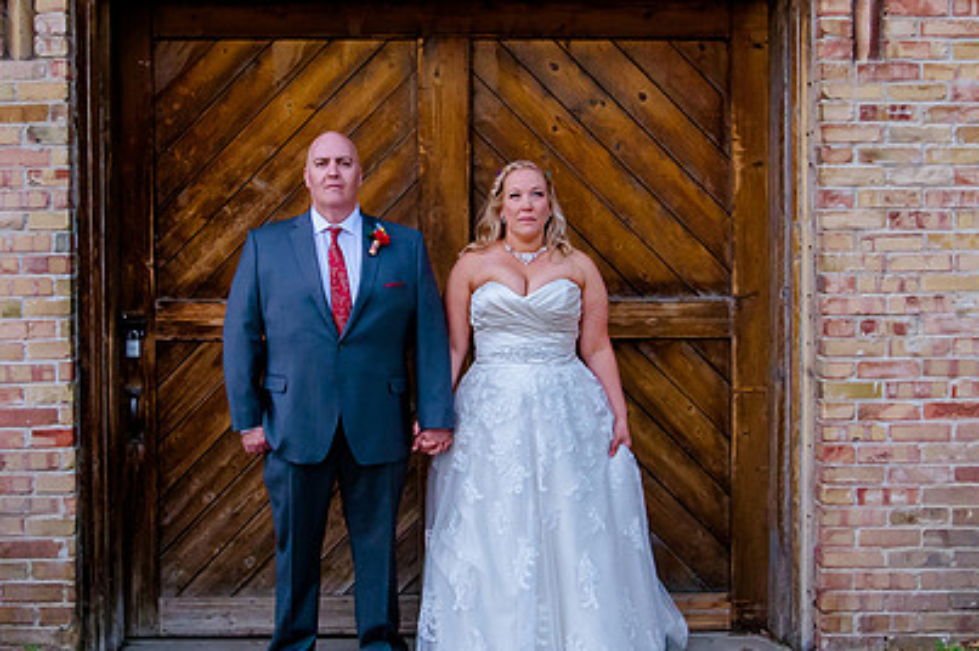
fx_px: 1685
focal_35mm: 62
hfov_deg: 32.4
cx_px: 426
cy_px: 248
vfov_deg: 21.8
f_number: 4
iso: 2500
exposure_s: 1/100
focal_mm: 28
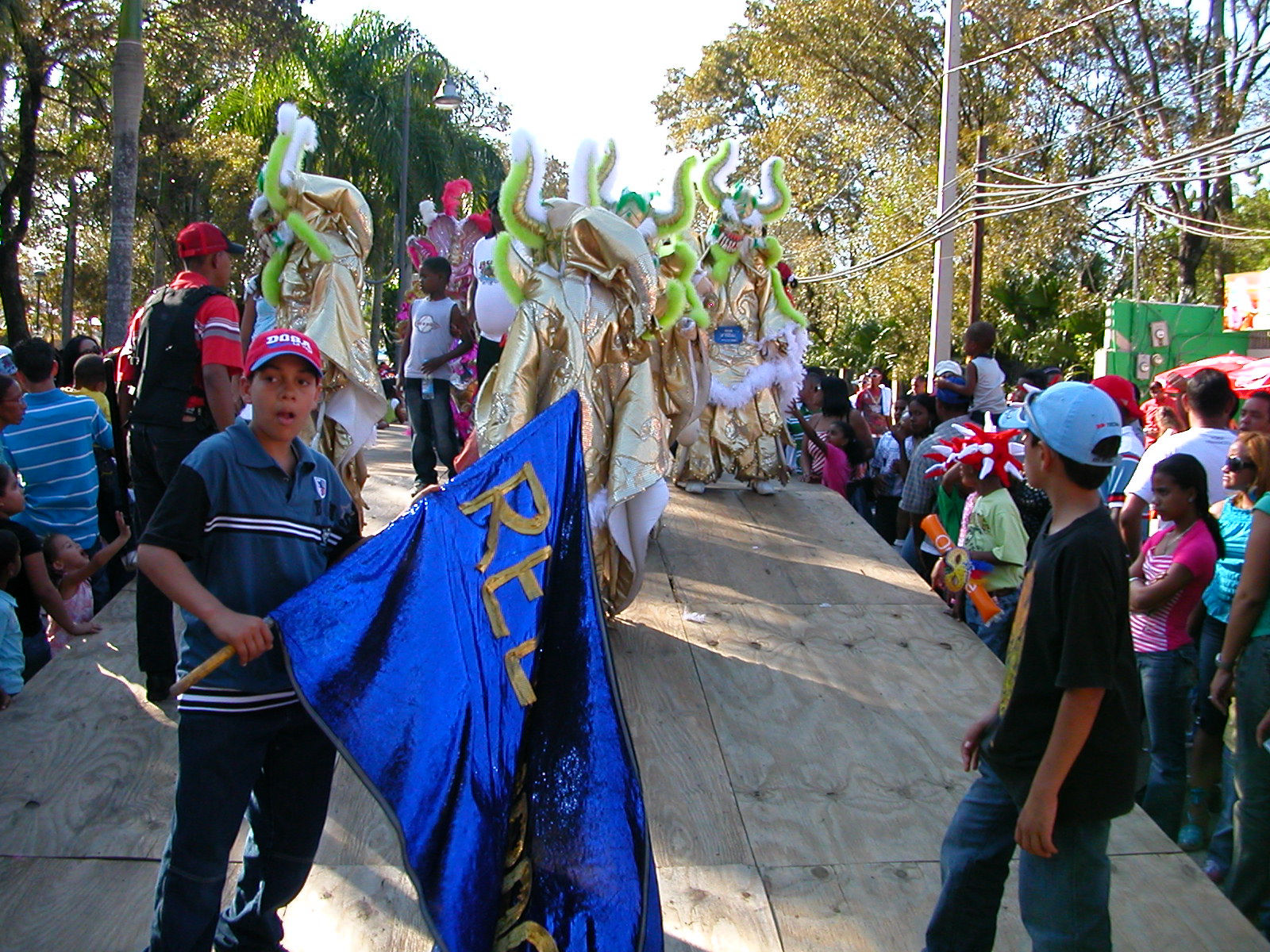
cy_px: 476
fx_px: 1357
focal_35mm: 37
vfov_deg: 38.7
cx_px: 635
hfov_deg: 50.1
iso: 100
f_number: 2.7
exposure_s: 1/364
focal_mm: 5.6
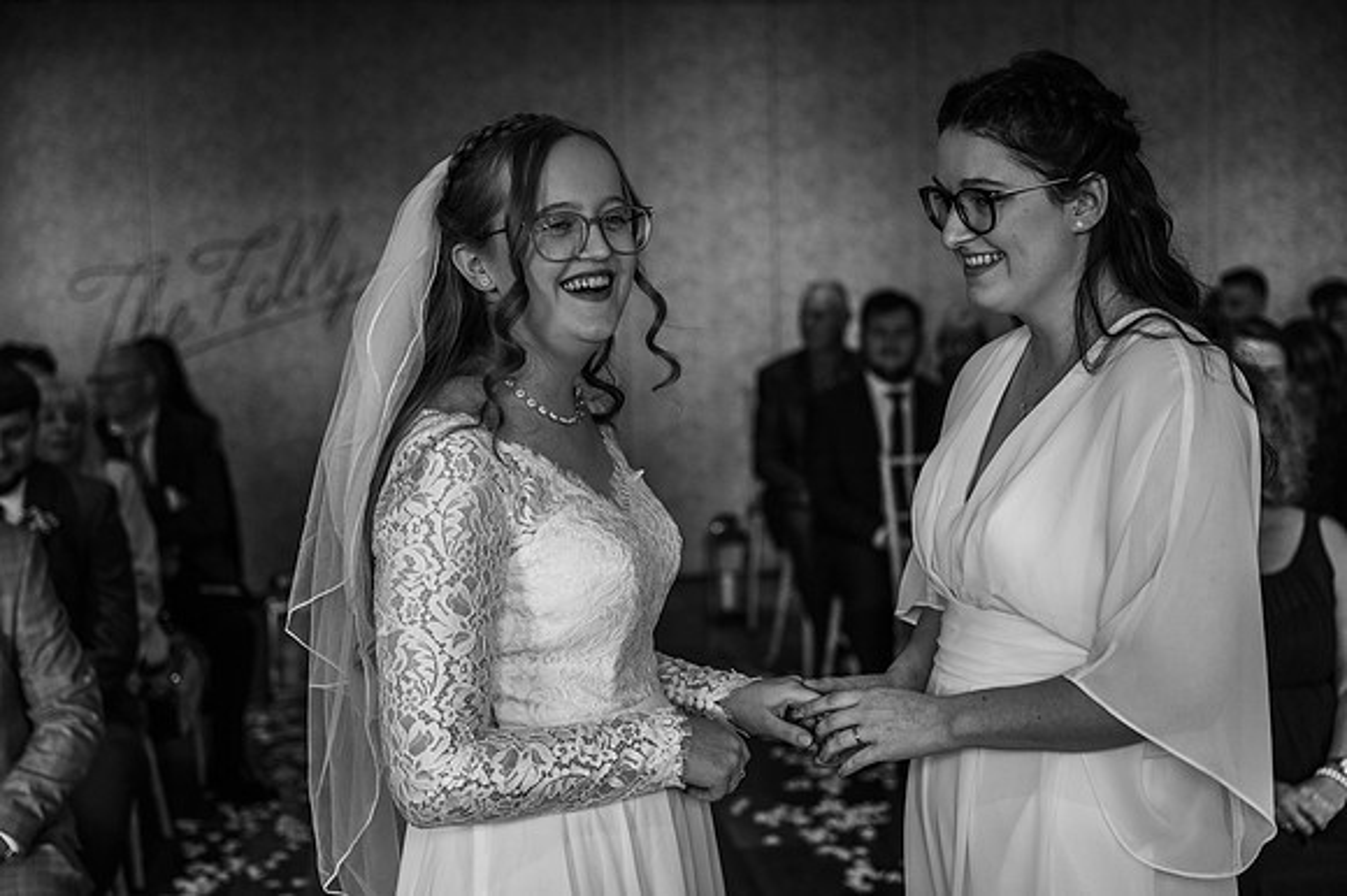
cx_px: 674
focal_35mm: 52
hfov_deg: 38.2
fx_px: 1944
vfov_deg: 26.0
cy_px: 448
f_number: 3.2
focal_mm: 52
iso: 450
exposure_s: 1/200
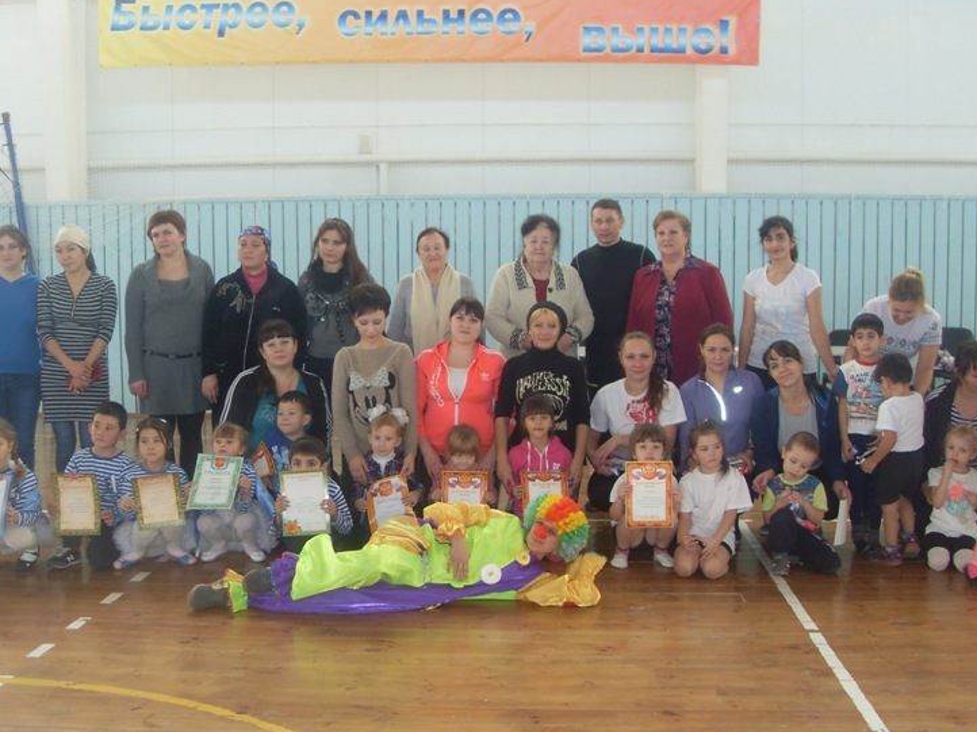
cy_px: 371
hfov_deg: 45.8
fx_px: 1157
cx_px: 509
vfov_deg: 35.1
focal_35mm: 41
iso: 120
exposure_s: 1/45
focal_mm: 6.3
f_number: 2.8
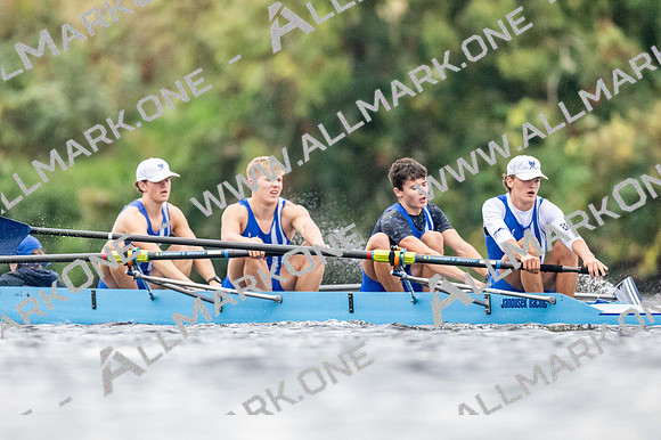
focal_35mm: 900
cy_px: 220
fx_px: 16515
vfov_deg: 1.5
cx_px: 330
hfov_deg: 2.3
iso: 5000
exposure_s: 1/2500
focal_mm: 600
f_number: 4
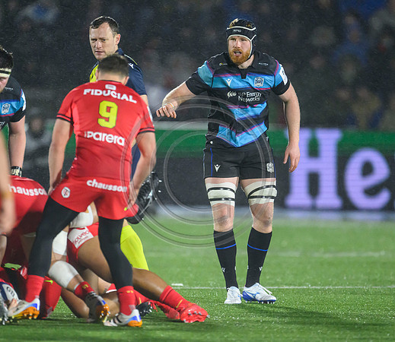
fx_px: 8852
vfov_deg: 2.2
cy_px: 186
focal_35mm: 733
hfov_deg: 2.6
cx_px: 212
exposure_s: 1/1600
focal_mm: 560
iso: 6400
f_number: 4
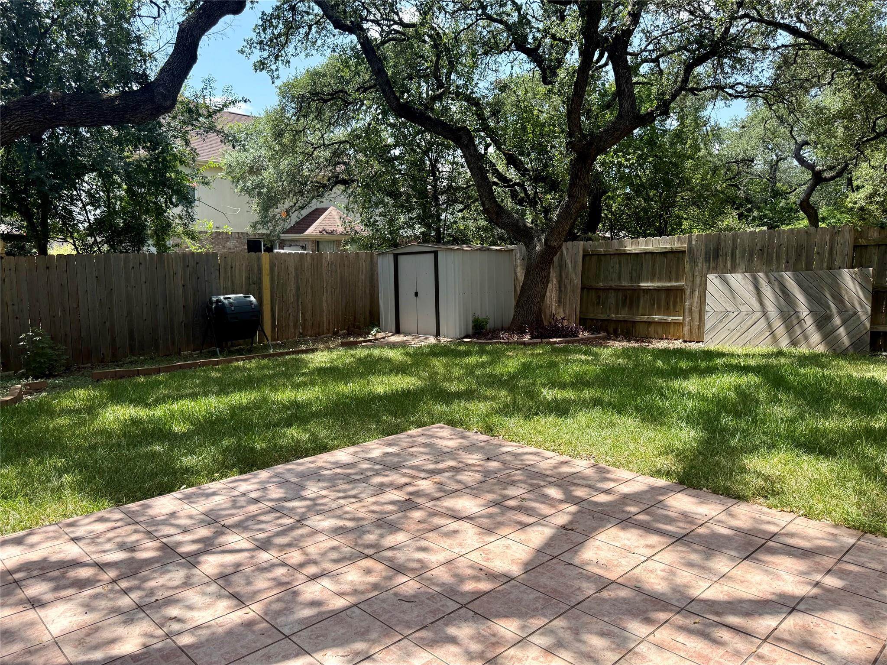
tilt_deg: -7.0
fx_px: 615
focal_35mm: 24
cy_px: 332
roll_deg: +0.4
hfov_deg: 71.6
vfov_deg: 56.8
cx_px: 444
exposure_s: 1/2000
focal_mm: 6.76
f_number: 1.78
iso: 100
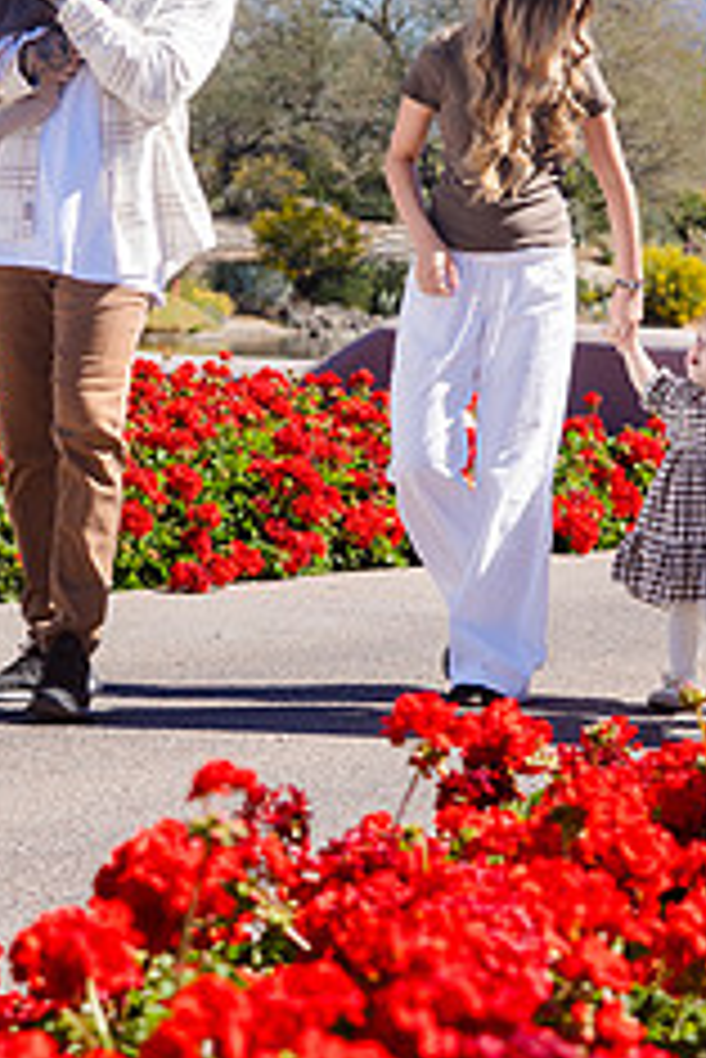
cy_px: 392
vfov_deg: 15.3
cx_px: 400
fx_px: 3936
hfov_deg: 10.2
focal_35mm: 134
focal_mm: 70
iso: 100
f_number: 5.6
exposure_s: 1/400
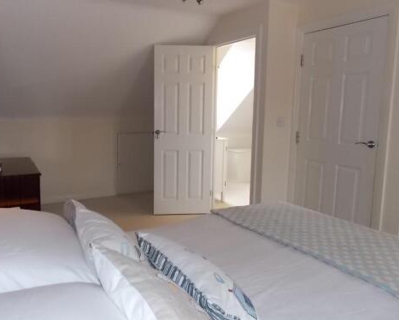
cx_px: 158
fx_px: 331
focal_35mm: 28
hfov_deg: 61.6
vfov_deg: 51.5
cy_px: 146
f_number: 3.1
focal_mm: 4
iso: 320
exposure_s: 1/30
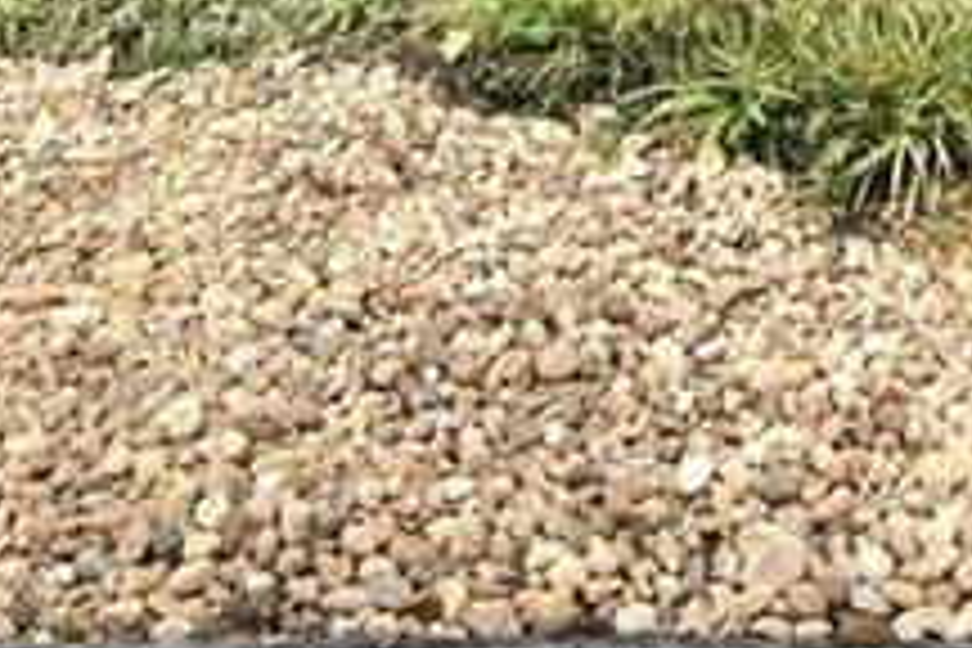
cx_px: 760
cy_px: -774
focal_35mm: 71
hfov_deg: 27.9
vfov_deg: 14.6
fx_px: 1917
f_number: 8
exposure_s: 1/250
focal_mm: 10
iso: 200
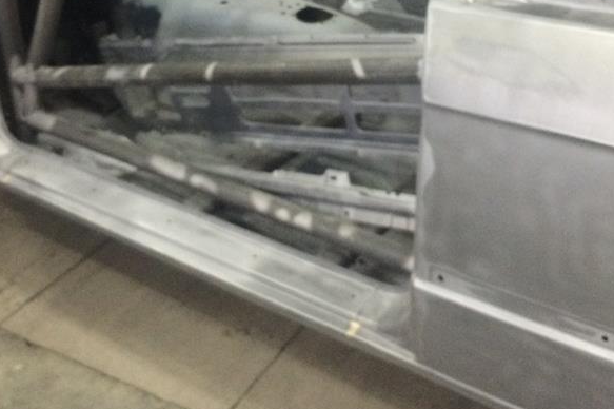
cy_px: 37
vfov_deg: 24.7
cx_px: 332
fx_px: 903
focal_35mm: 53
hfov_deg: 37.5
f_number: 2.2
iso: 320
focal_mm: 4.15
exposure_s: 1/15
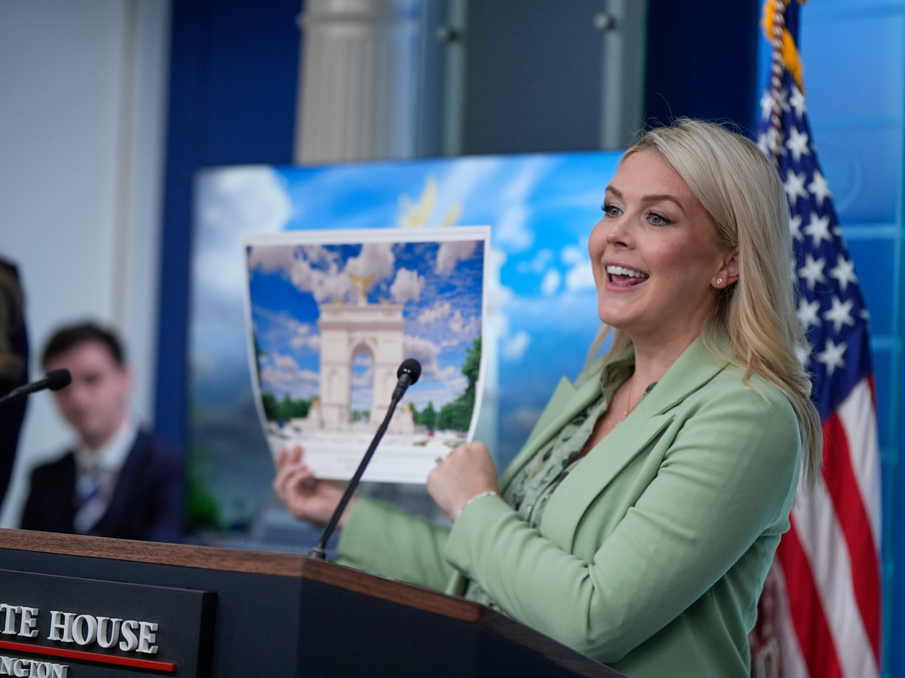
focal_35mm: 100
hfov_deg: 19.6
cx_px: 482
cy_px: 339
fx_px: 2614
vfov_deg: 14.8
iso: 2500
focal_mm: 92
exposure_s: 1/1600
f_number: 2.8
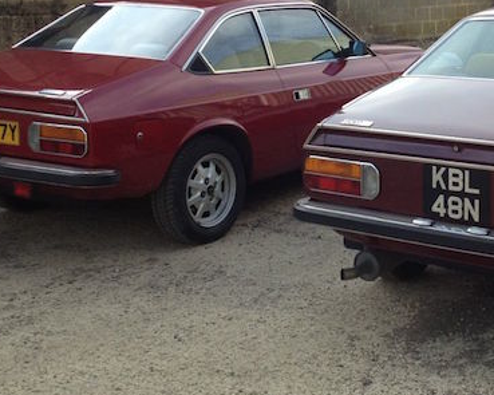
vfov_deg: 20.5
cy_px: 88
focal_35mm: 74
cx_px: 387
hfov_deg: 25.3
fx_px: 1082
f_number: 2.4
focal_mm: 4.28
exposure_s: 1/438
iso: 50
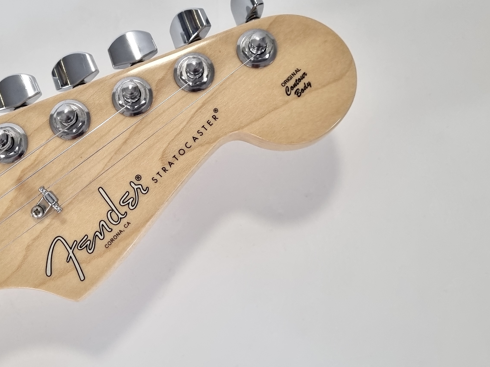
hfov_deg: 40.6
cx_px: 155
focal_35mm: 46
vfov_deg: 31.5
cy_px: 174
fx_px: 651
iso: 125
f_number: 1.8
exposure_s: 1/100
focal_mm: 5.4
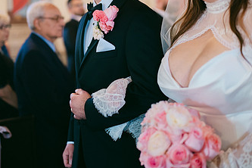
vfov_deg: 22.0
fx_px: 427
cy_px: 40
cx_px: 123
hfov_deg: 32.9
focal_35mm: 61
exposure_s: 1/320
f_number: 1.2
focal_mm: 35
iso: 800
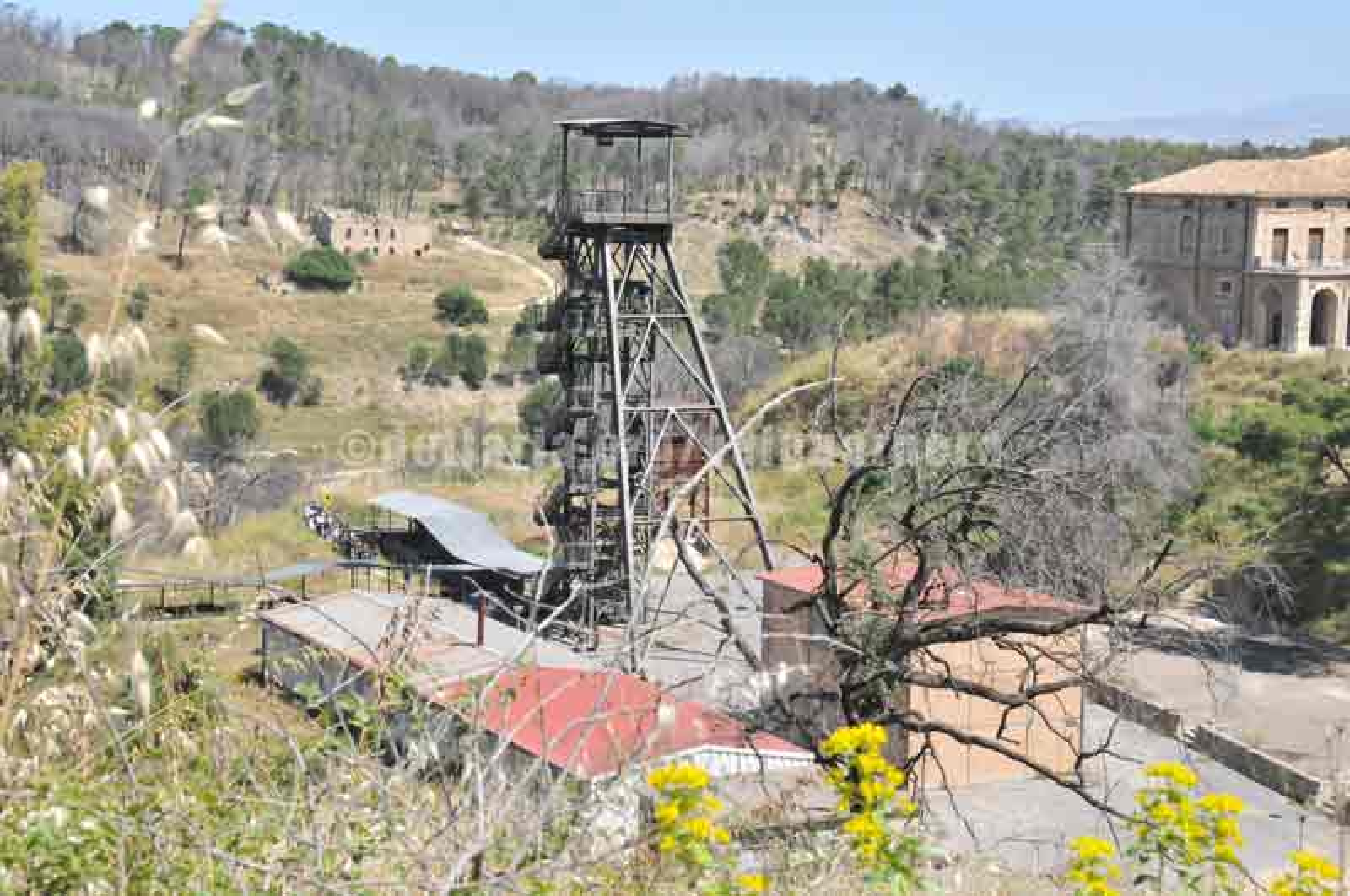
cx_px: 675
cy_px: 448
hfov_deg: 29.3
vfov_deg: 19.7
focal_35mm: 69
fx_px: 2584
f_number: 13
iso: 1600
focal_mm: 46
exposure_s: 1/1600
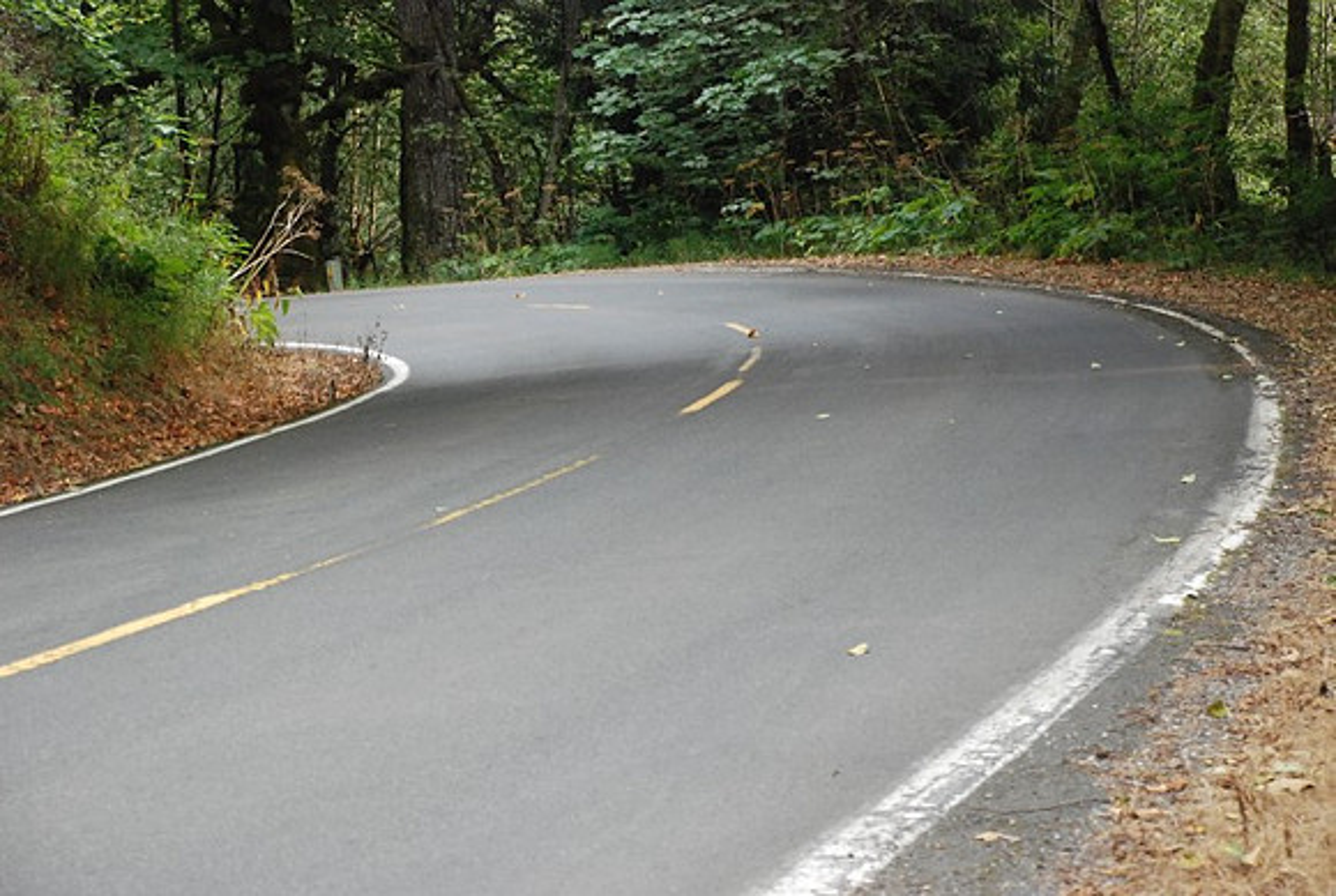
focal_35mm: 105
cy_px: 448
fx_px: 3904
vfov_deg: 13.1
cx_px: 668
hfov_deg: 19.4
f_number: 5.6
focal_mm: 70
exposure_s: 1/160
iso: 1600
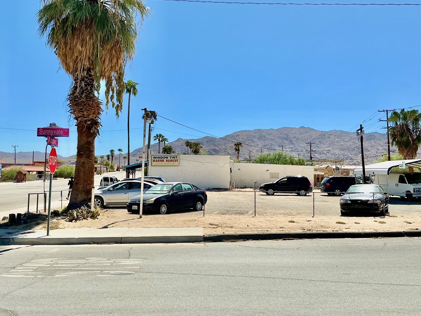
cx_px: 212
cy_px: 149
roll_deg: -1.4
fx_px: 414
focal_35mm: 34
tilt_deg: +5.6
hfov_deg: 54.0
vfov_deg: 41.8
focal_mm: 3
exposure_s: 1/3788
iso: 25
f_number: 1.8
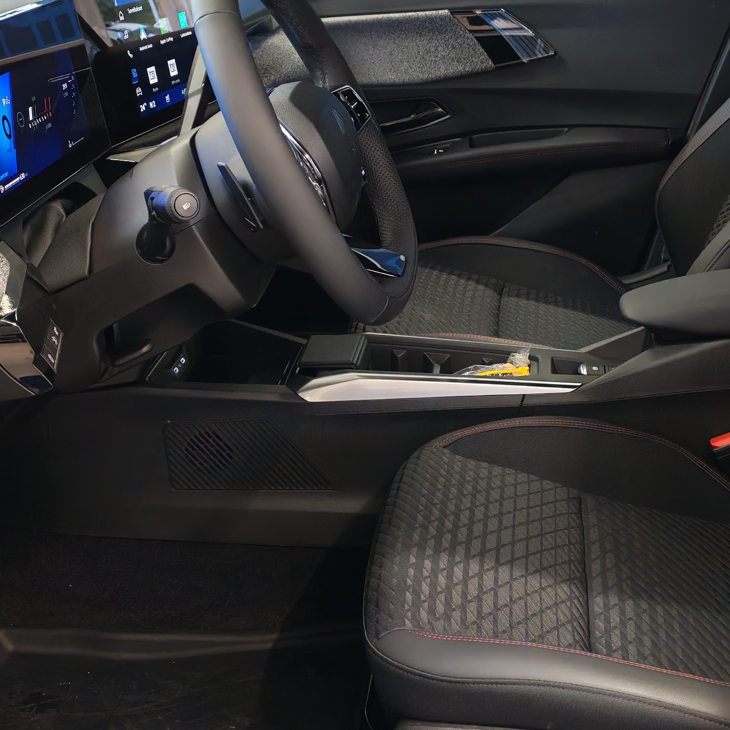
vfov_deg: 30.0
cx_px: 431
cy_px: 321
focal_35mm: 57
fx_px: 1360
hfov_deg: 30.0
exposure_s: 1/100
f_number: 1.9
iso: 762
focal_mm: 6.12
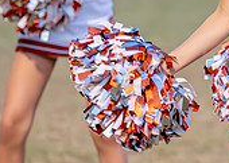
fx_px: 3664
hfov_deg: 3.6
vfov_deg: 2.5
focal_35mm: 564
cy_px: -33
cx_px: 305
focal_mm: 133
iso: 5000
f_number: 2.8
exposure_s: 1/1000
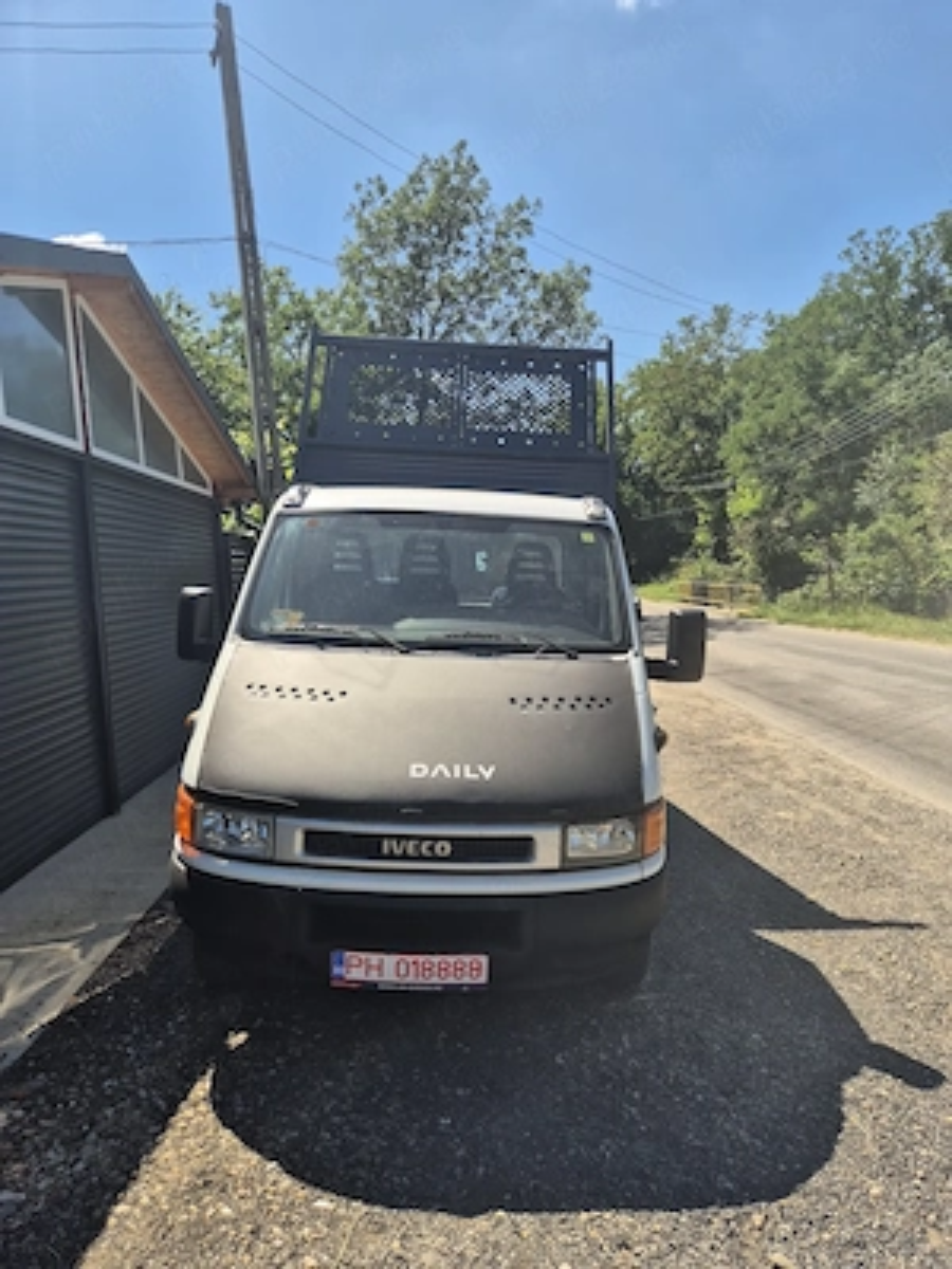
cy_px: 634
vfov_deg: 73.9
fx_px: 843
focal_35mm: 23
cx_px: 476
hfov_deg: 58.9
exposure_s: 1/1324
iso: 25
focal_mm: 5.4
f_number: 1.8
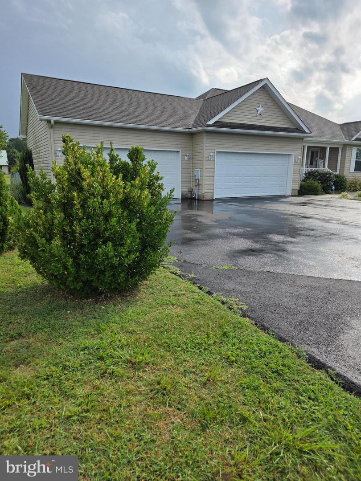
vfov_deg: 73.9
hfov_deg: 58.9
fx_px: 320
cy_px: 240
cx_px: 180
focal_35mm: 23
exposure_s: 1/7333
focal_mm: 6.3
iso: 80
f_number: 1.7
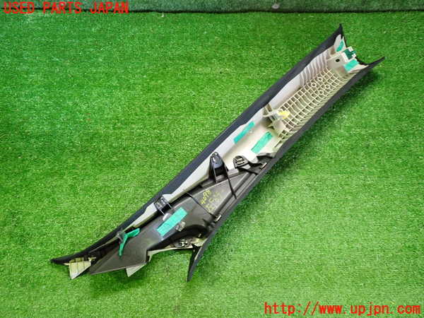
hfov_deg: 60.0
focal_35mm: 30
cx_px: 212
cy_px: 159
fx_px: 367
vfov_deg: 46.8
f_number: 2.3
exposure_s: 1/30
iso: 500
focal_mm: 5.4
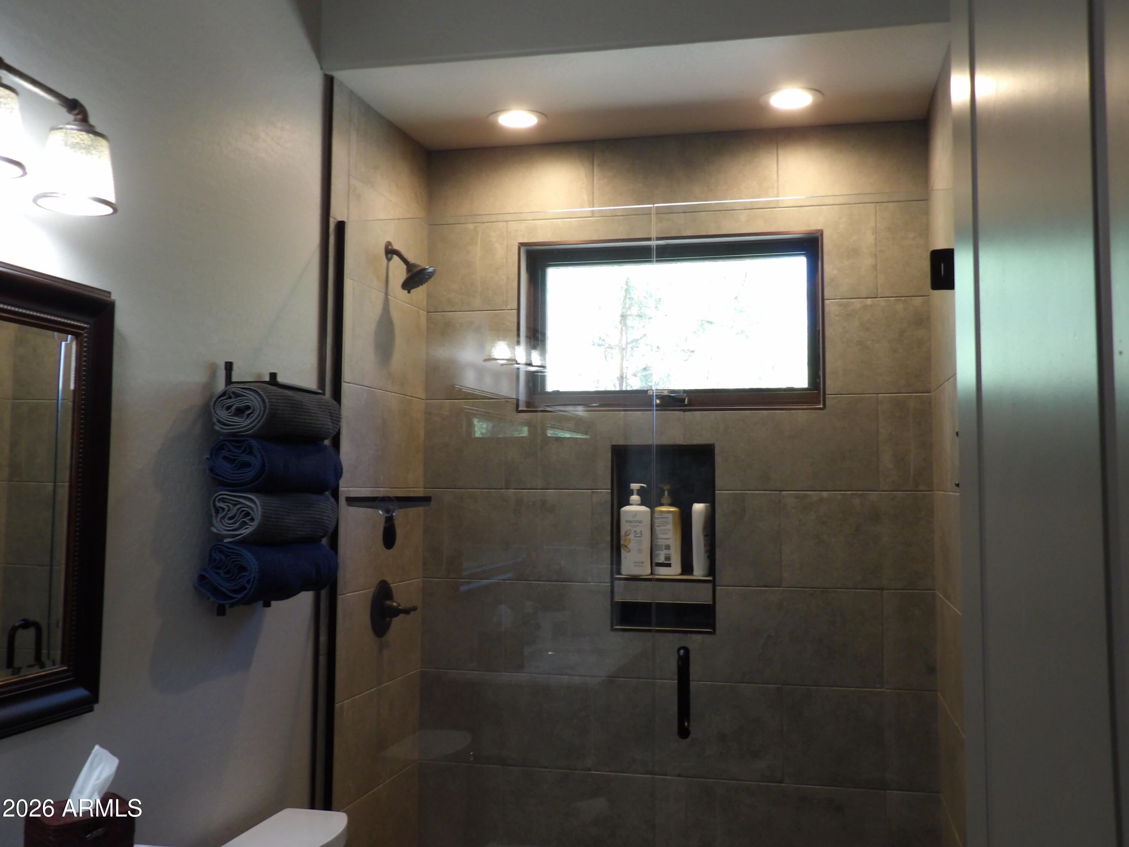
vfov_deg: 42.9
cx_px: 564
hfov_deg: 55.4
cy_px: 424
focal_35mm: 33
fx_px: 1076
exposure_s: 1/20
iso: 202
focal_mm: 5.9
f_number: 3.6
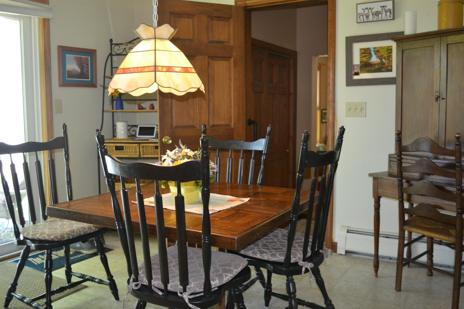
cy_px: 154
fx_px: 425
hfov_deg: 57.2
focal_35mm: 33
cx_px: 232
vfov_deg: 40.0
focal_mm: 22
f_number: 4
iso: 1400
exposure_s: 1/60
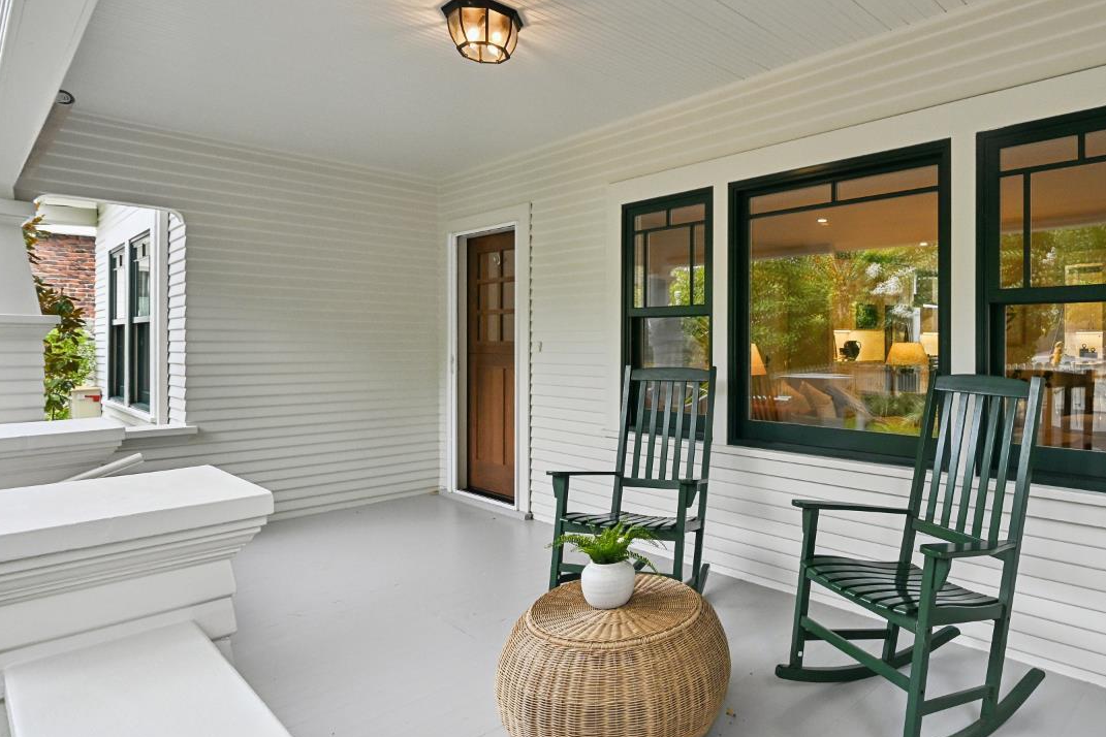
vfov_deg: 57.9
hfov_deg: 76.5
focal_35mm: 22
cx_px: 748
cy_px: 350
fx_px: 667
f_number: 11
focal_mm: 15.5
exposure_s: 1/100
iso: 800
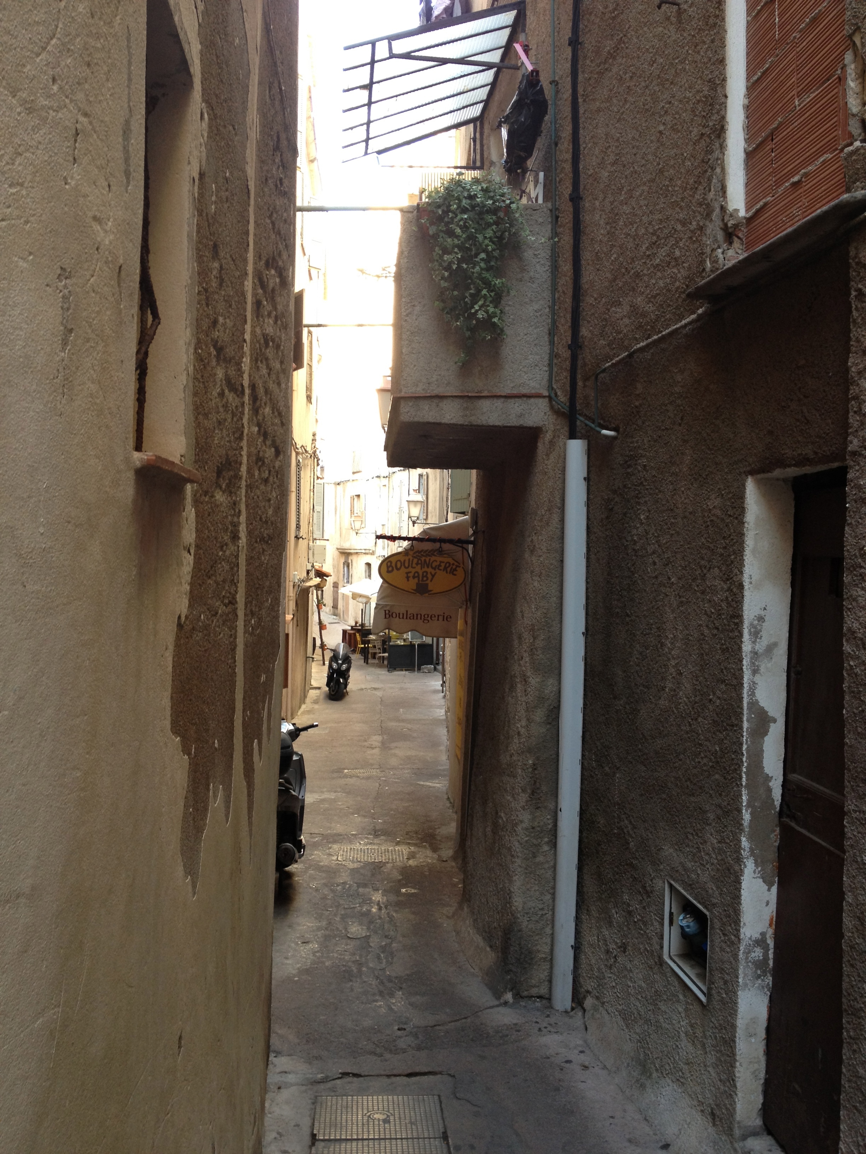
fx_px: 1167
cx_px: 433
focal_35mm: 35
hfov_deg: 40.7
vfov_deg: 52.6
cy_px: 577
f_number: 2.4
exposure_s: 1/24
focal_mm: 4.28
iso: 64
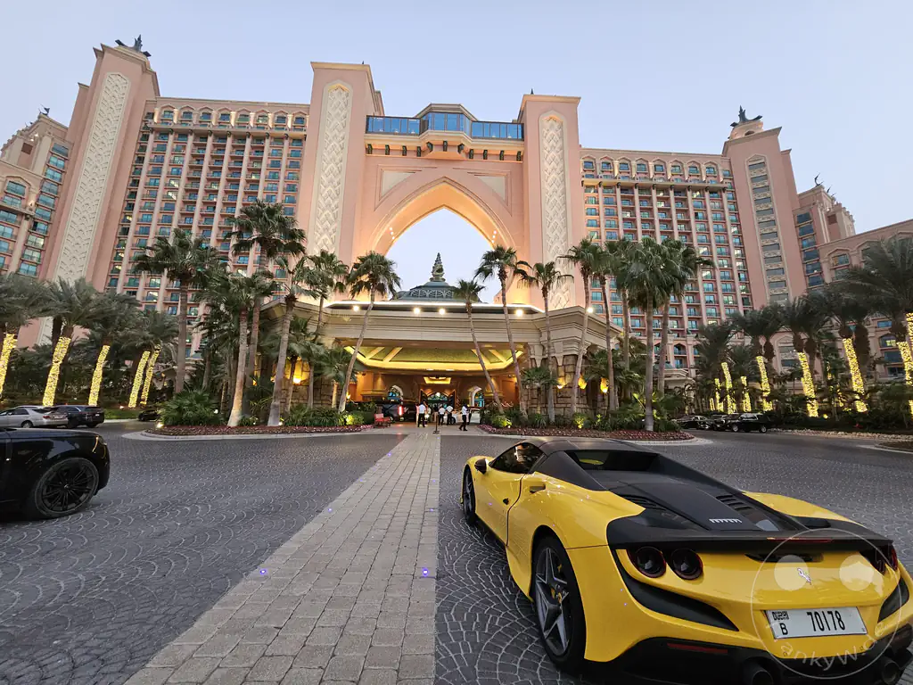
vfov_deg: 89.9
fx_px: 343
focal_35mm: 13
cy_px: 342
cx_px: 456
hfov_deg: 106.2
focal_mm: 2.2
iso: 400
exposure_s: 1/33.3
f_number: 2.2
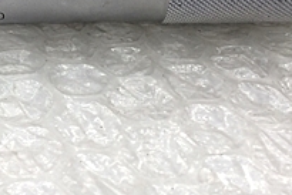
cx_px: -36
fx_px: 763
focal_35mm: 94
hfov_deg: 20.6
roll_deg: +1.8
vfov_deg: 14.1
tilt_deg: -34.8
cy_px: -38
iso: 40
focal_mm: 4.15
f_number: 2.2
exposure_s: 1/30
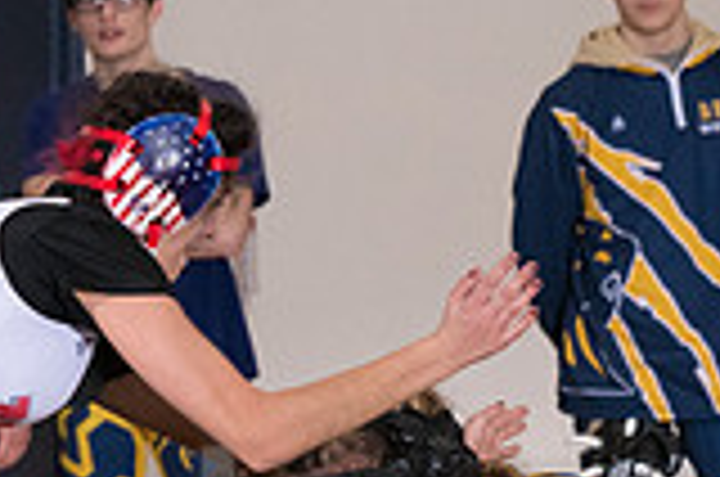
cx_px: 338
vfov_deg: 1.9
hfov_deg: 2.9
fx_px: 14132
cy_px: 608
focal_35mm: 708
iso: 2000
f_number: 5.6
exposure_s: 1/250
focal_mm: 130
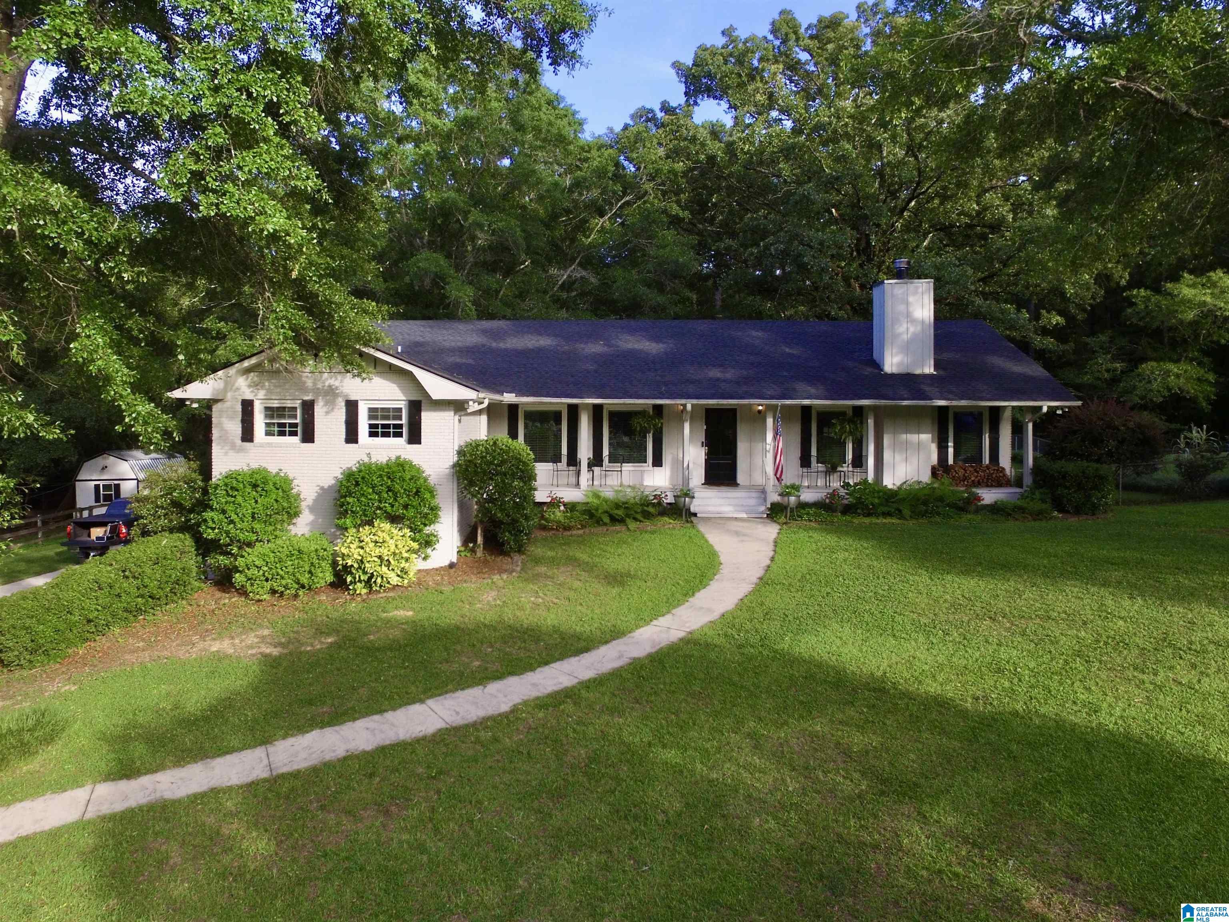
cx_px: 614
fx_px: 710
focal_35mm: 20
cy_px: 461
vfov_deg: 66.0
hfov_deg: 81.7
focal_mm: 3.61
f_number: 2.8
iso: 100
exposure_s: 1/341
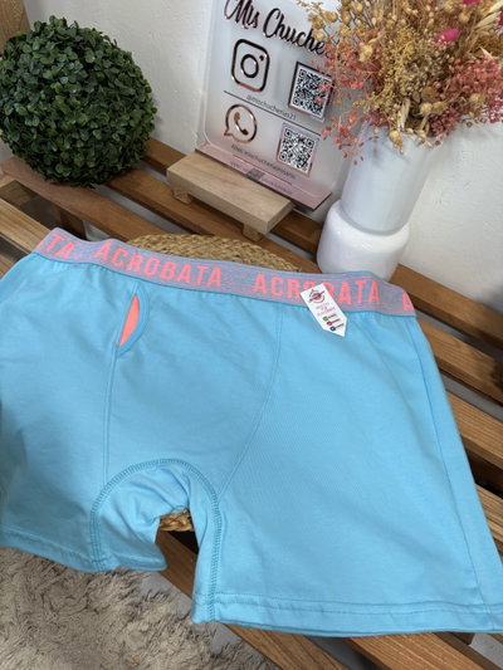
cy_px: 335
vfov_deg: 67.3
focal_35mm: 26
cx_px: 252
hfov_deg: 53.1
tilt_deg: -49.8
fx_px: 504
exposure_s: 1/121
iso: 100
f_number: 1.6
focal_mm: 5.96
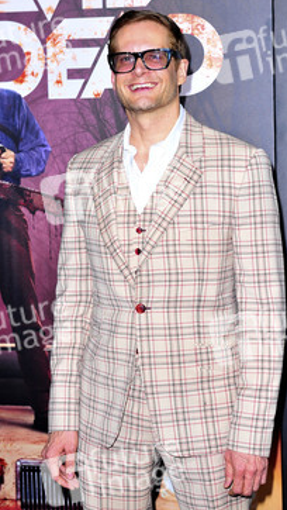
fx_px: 1094
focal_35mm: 81
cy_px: 262
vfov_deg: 26.2
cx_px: 154
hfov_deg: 14.9
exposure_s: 1/320
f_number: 5.6
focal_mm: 70
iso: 640
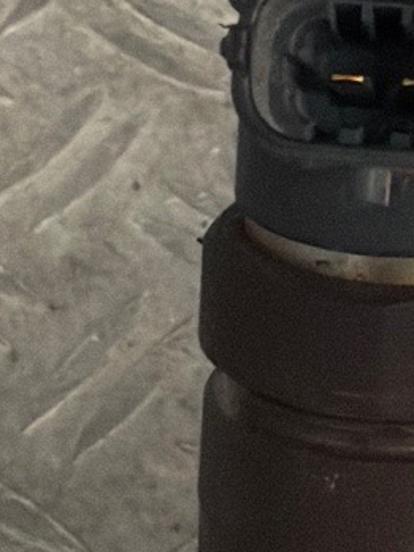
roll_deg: -9.6
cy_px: -44
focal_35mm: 138
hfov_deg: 10.4
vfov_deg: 14.0
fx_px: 2201
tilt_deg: -40.9
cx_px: 584
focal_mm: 2.22
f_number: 2.2
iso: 160
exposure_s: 1/50
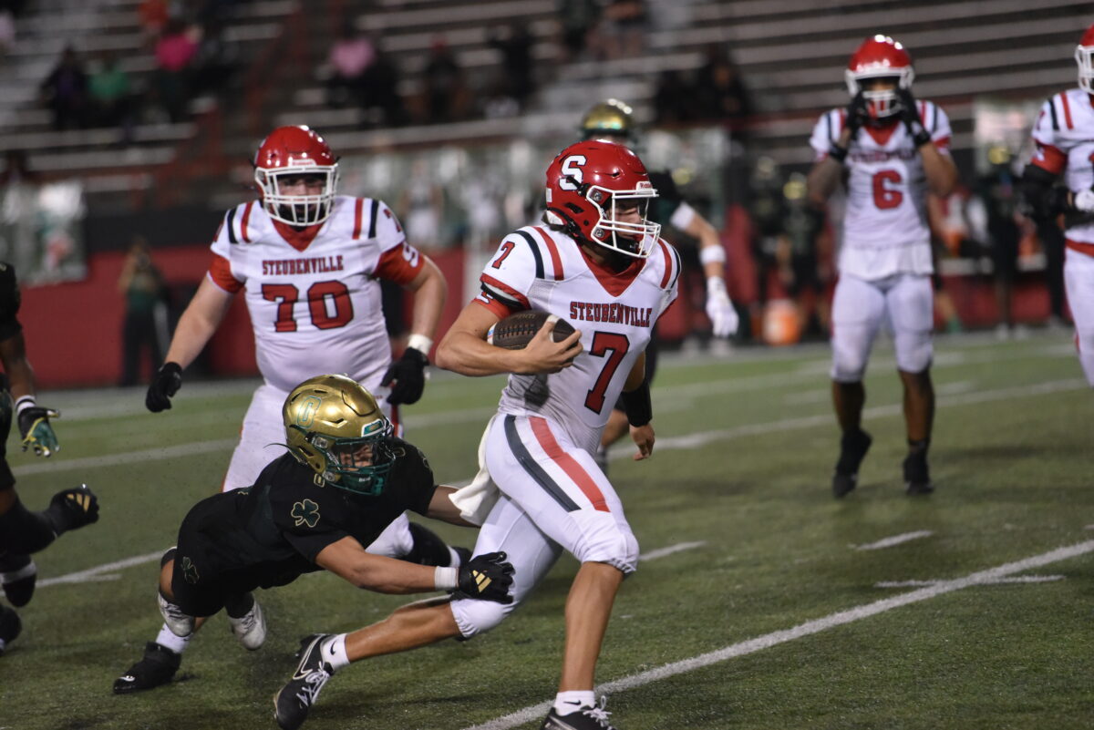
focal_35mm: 200
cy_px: 365
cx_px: 547
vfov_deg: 6.9
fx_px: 6080
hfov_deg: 10.3
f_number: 2.8
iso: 6400
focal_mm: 200
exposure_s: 1/3200
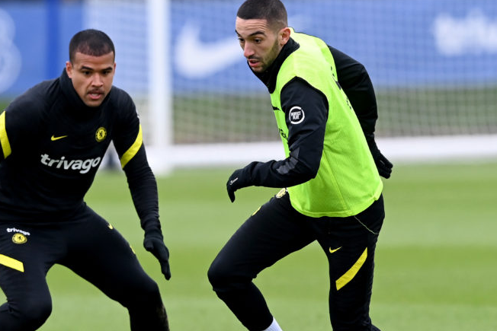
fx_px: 8671
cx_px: 178
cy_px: 202
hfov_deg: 3.3
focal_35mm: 628
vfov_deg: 2.2
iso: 1600
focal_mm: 400
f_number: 4
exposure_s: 1/1600
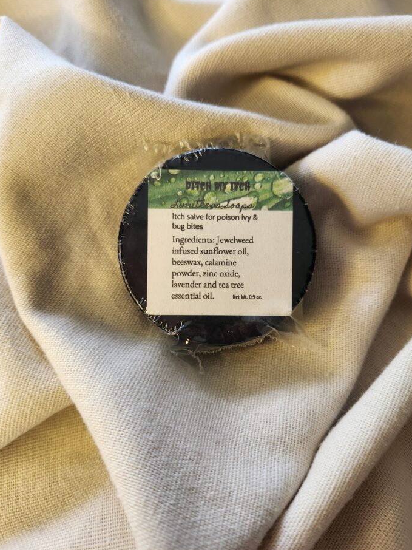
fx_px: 413
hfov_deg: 53.0
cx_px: 220
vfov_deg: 67.3
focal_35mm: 26
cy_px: 273
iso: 160
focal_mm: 5.4
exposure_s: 1/100
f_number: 1.8
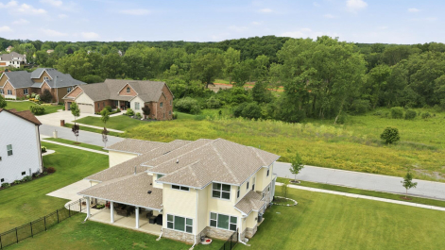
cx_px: 159
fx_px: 437
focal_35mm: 37
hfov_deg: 53.2
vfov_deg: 31.3
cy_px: 196
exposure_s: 1/3200
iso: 200
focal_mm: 8.7
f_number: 1.8
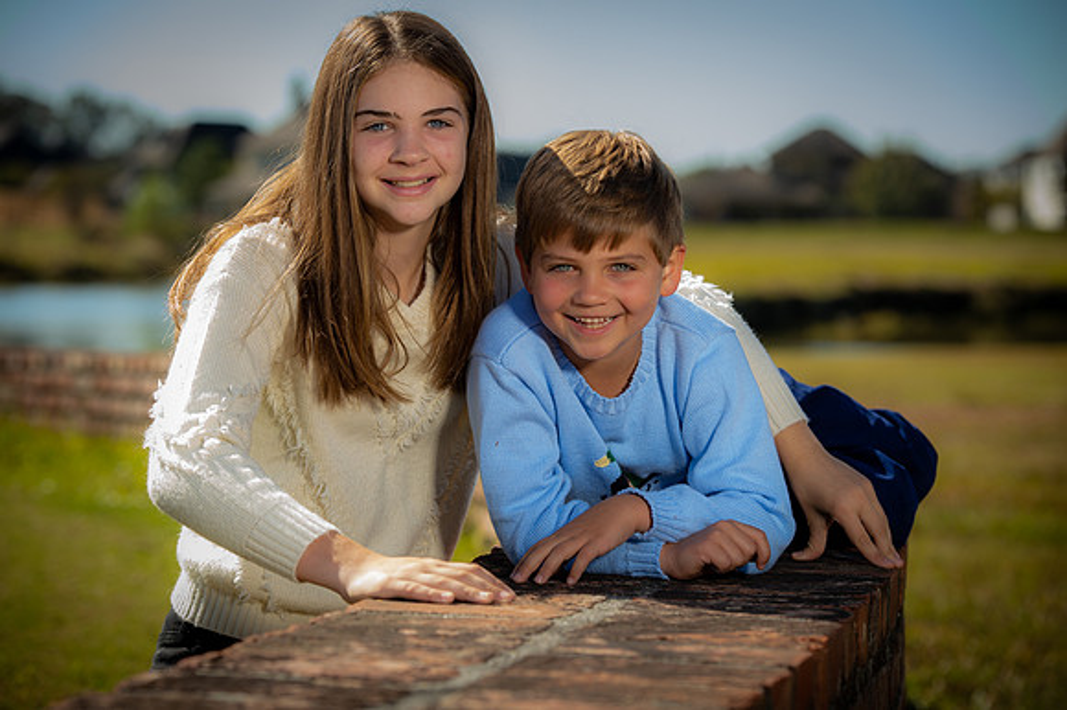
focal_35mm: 110
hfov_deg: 18.6
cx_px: 534
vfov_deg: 12.4
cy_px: 355
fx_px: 3258
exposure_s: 1/250
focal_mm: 110
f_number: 5
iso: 50
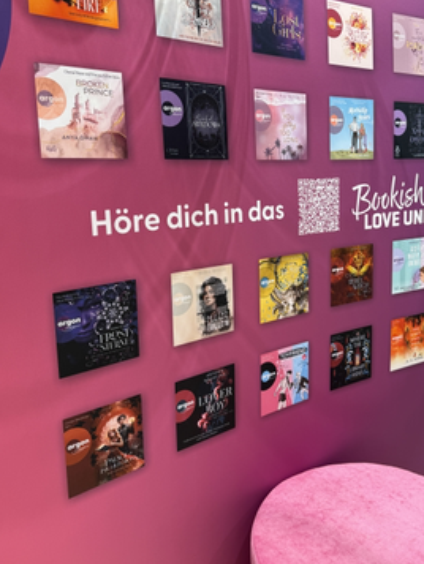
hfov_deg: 46.5
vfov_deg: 59.6
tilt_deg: -7.4
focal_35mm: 30
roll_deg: +0.8
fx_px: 490
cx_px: 260
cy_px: 237
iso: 100
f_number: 1.78
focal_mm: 6.76
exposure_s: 1/100
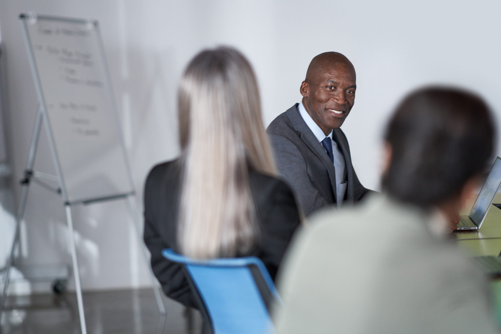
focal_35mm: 85
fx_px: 1183
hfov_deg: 23.9
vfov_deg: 16.1
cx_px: 250
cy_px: 167
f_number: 1.4
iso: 1000
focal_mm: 85
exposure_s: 1/400
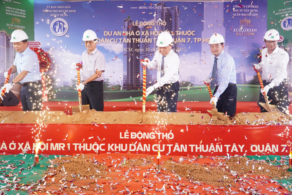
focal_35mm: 27
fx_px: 219
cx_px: 146
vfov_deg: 47.9
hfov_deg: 67.4
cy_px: 98
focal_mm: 18
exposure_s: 1/640
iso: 1250
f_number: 4
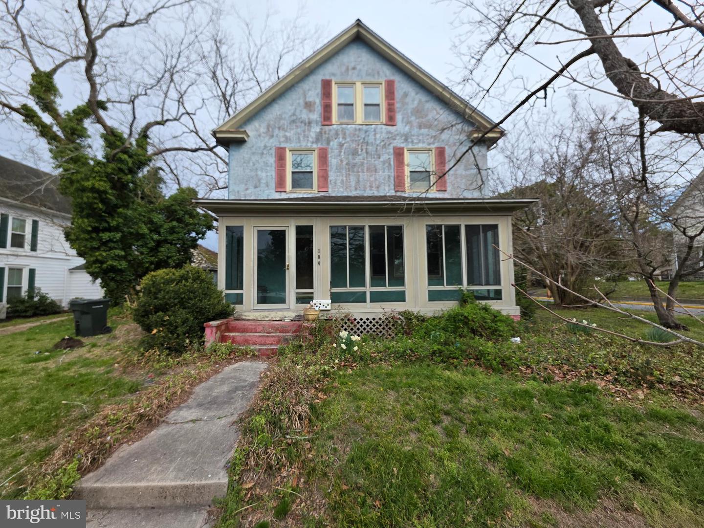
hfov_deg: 106.2
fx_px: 264
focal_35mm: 13
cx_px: 352
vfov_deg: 89.9
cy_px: 264
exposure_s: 1/812
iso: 40
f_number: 1.9
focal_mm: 2.2
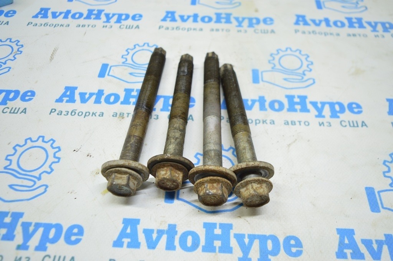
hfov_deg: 62.0
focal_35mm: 30
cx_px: 196
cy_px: 130
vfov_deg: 43.5
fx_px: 327
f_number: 3.5
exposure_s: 1/40
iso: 400
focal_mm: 20
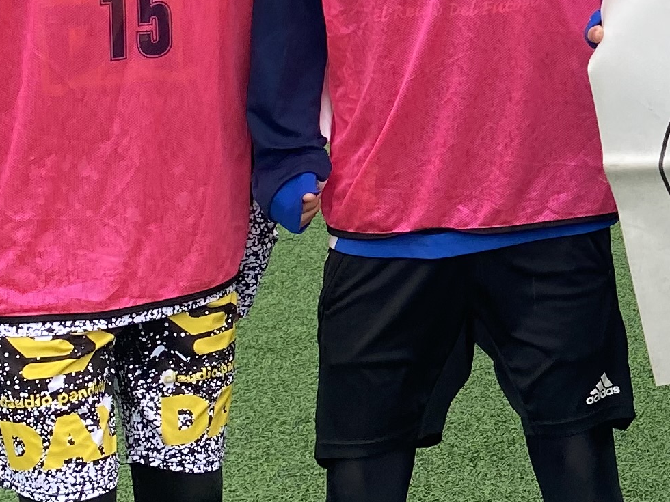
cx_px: 1124
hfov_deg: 16.1
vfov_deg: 13.6
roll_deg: +0.1
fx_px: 2071
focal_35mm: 107
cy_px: -46
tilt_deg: -6.2
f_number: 1.8
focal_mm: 4.25
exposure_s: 1/136
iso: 32
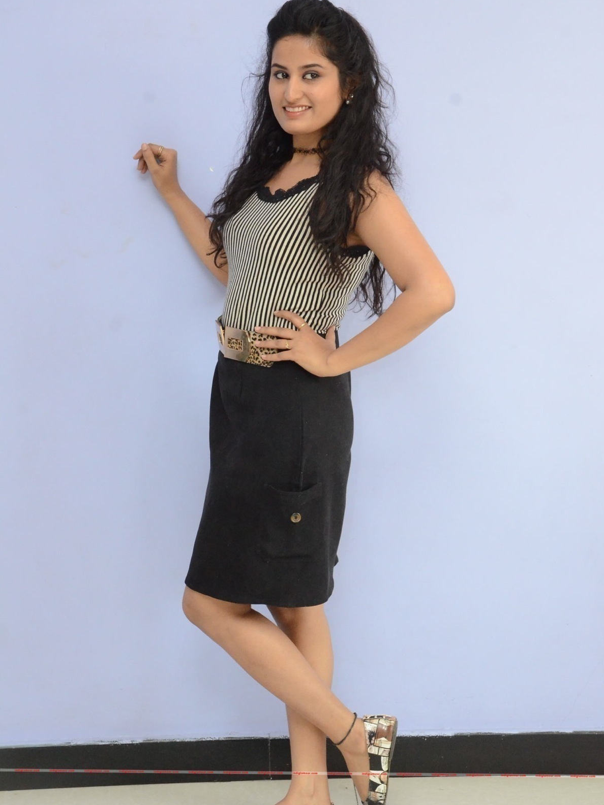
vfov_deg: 24.7
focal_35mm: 79
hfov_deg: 18.7
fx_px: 1839
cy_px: 418
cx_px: 305
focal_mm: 48
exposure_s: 1/100
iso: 3200
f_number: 7.1
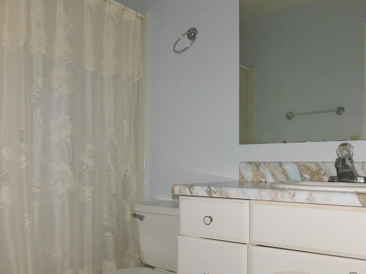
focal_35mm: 34
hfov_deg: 53.8
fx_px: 360
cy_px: 165
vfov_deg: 41.6
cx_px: 206
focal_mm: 4
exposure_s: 1/30
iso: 200
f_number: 3
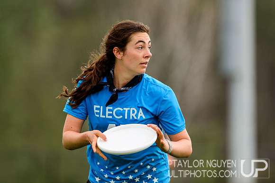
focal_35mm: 345
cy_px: 80
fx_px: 2635
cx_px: 137
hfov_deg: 6.0
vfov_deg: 4.0
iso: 360
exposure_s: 1/1600
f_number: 3.2
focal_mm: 300
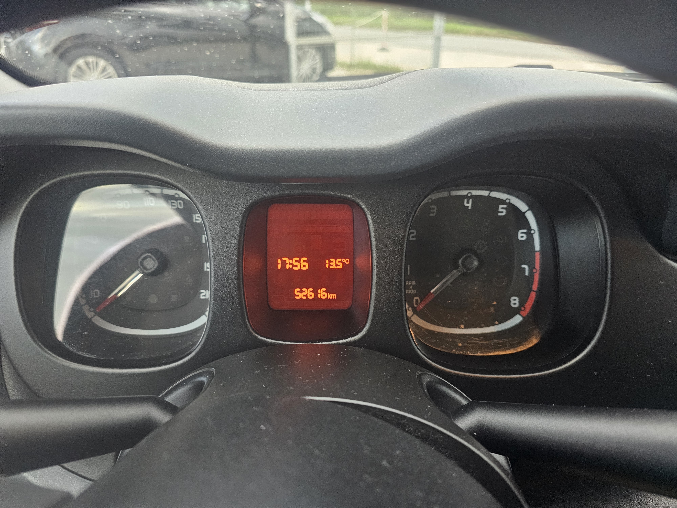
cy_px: 254
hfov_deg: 73.9
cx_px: 338
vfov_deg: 58.9
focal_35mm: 23
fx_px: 450
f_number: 1.7
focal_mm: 6.3
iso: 500
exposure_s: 1/100
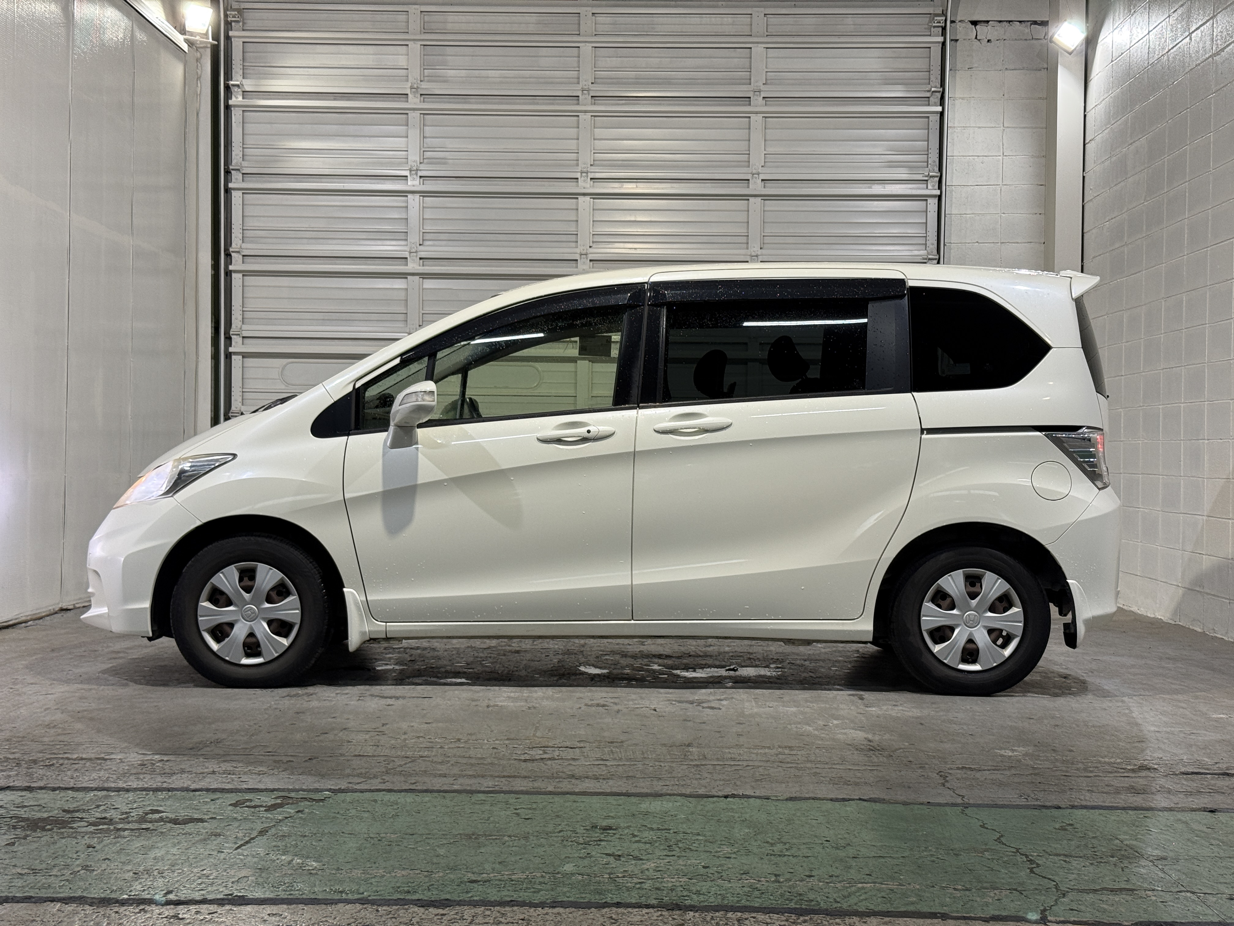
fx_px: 1711
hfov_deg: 39.7
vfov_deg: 30.3
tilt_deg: -0.1
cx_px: 617
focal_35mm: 48
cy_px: 463
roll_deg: -0.6
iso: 64
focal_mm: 6.76
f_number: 1.78
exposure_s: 1/60
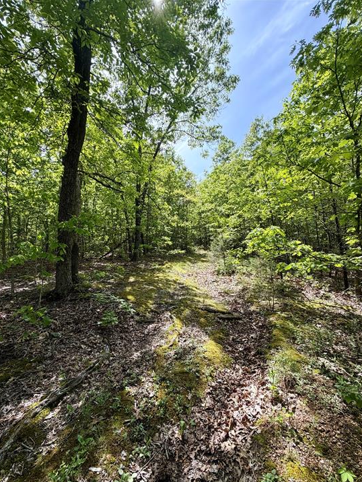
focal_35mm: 15
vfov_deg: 98.0
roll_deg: +0.8
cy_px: 257
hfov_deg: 81.7
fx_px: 209
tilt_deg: +1.7
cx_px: 186
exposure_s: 1/502
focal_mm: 2.22
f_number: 2.2
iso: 50
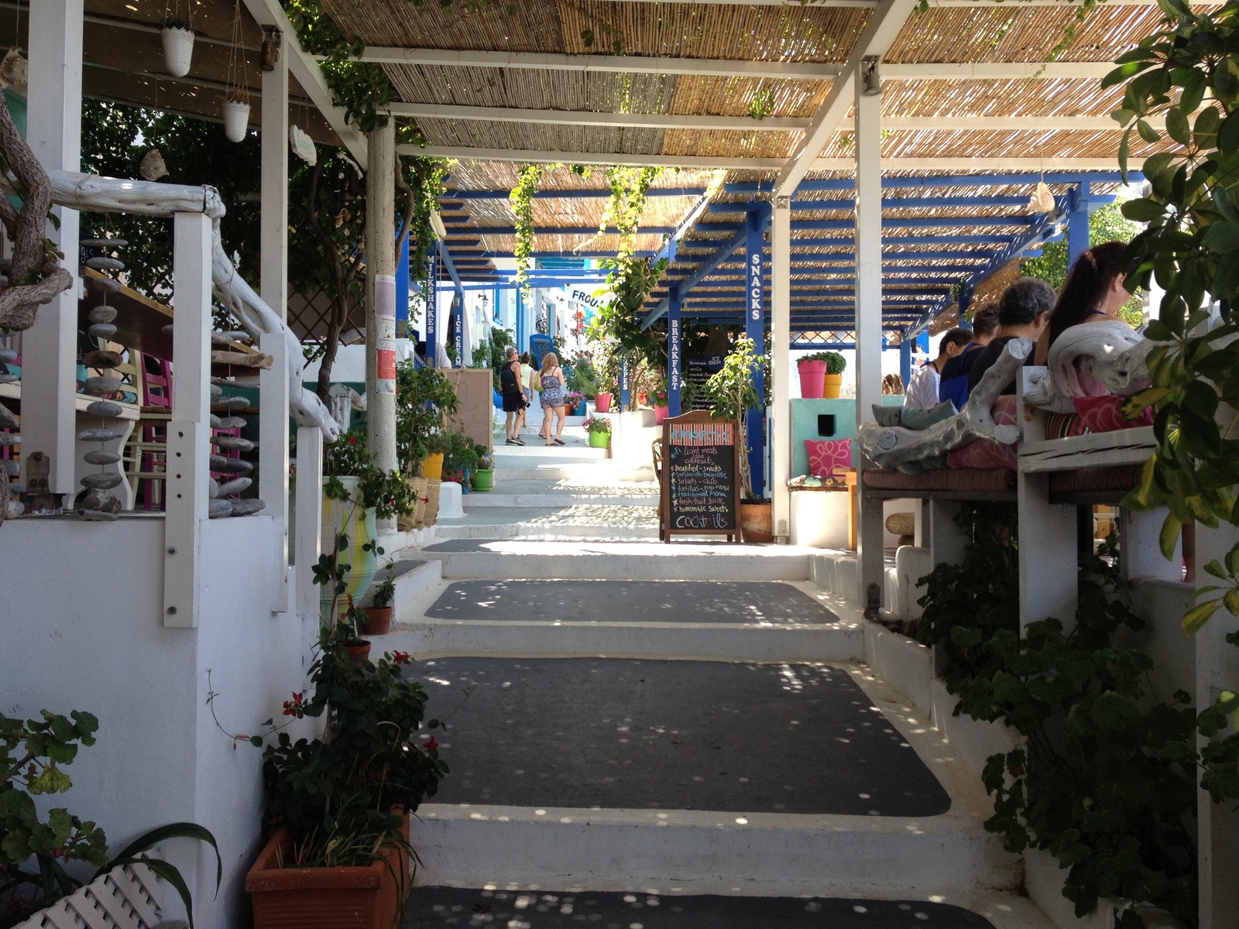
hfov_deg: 52.6
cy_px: 464
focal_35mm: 35
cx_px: 620
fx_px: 1253
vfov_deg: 40.7
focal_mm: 4.28
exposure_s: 1/145
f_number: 2.4
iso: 50
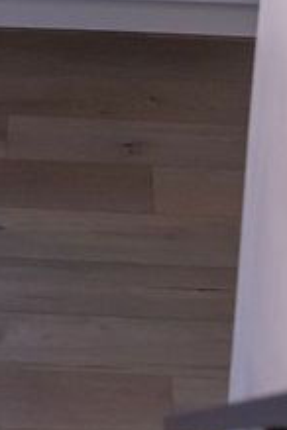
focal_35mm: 245
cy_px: -47
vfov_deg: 8.3
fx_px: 2930
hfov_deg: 5.5
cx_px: -167
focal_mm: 35
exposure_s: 1/250
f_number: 3.2
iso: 1600
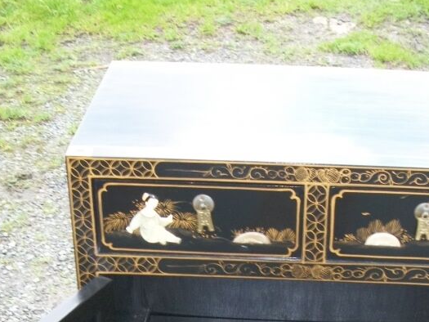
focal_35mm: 78
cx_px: 244
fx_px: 967
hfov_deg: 25.0
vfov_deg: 18.1
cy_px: 375
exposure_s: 1/40
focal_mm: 5.7
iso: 160
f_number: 2.9
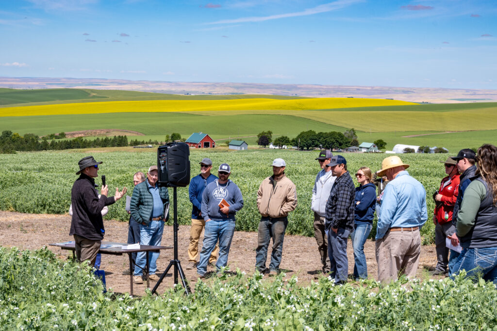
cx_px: 248
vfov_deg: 19.3
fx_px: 973
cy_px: 166
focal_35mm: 70
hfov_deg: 28.6
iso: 100
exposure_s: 1/320
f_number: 9
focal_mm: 47
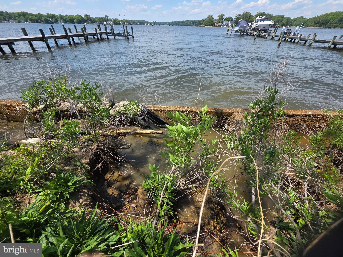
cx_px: 172
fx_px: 129
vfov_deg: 89.9
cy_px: 128
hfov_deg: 106.2
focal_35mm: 13
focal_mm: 2.2
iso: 40
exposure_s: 1/1339
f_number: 1.9
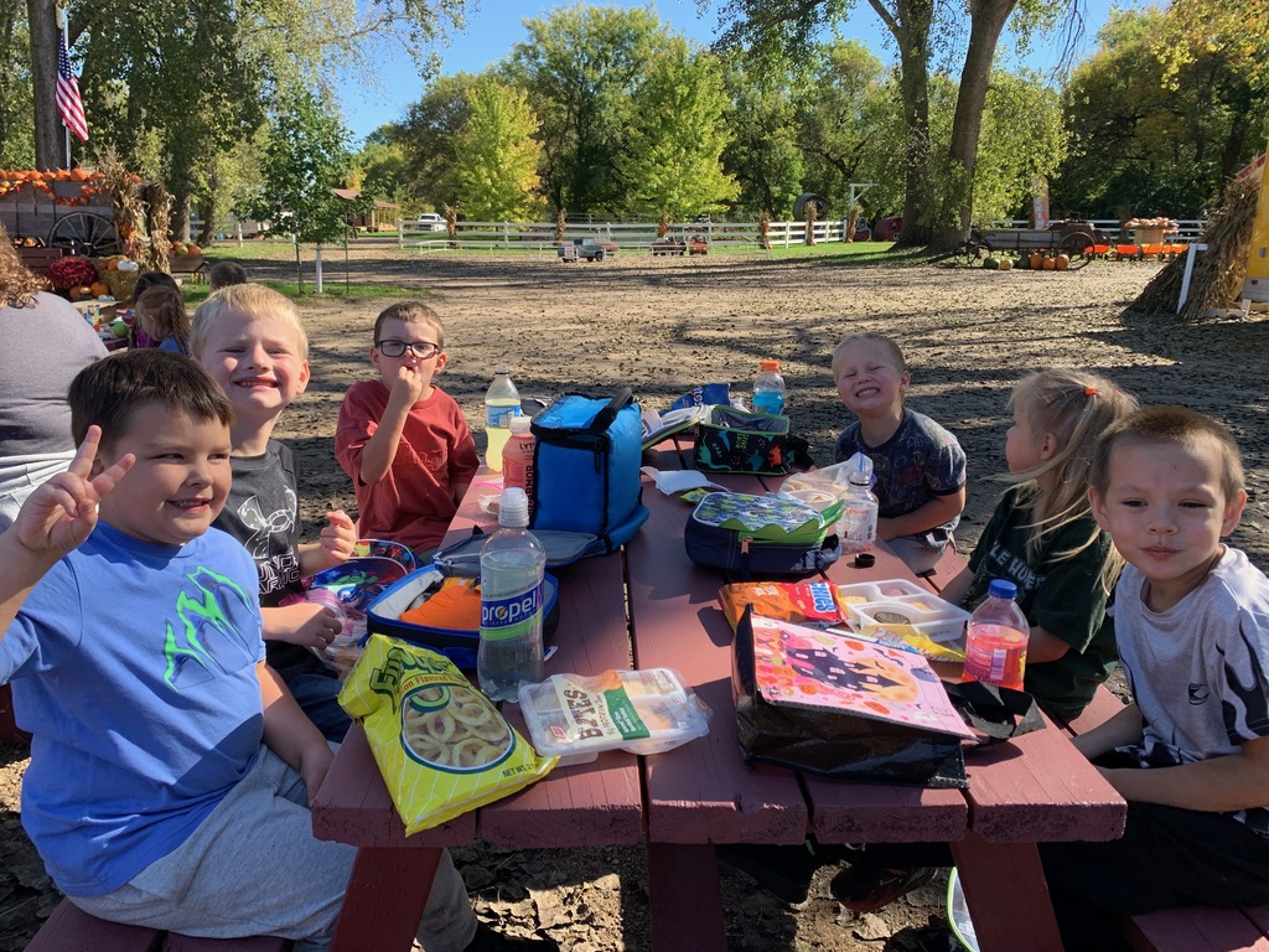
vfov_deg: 53.1
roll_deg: +0.2
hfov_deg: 67.3
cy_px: 476
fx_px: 953
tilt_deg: -15.0
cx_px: 634
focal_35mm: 26
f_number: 1.8
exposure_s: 1/500
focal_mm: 4.25
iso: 25
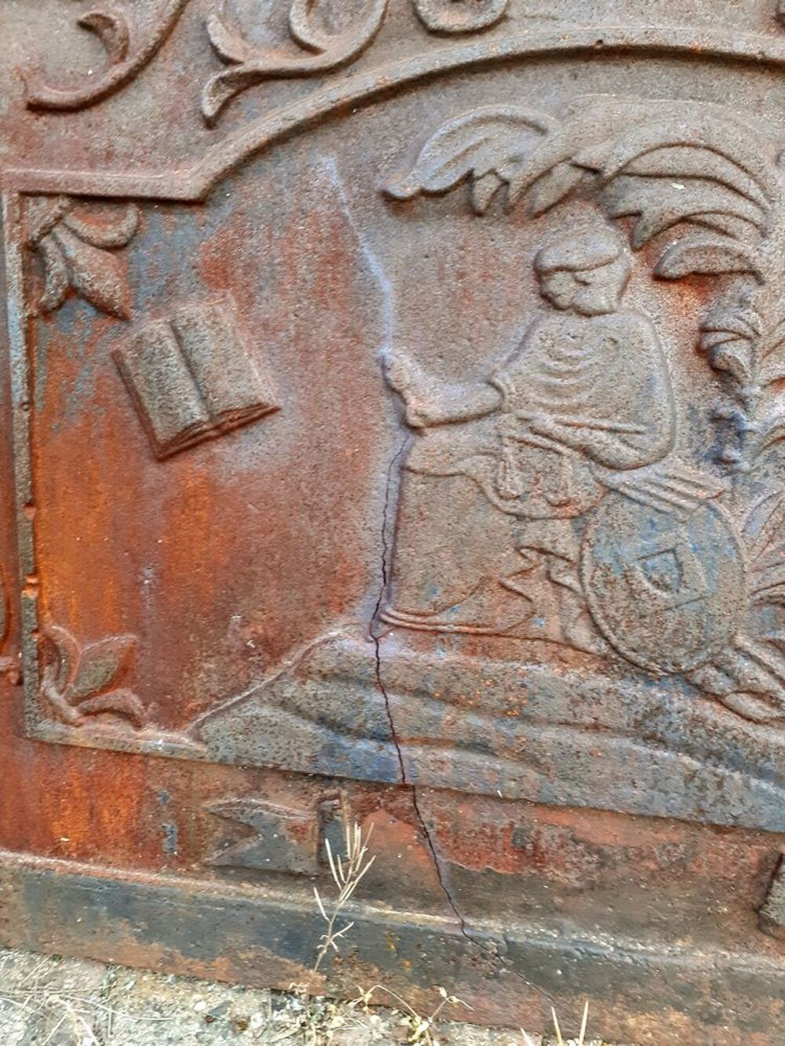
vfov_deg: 65.3
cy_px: 523
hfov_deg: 51.4
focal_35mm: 27
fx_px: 816
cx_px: 392
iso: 100
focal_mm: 3.6
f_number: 1.9
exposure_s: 1/50
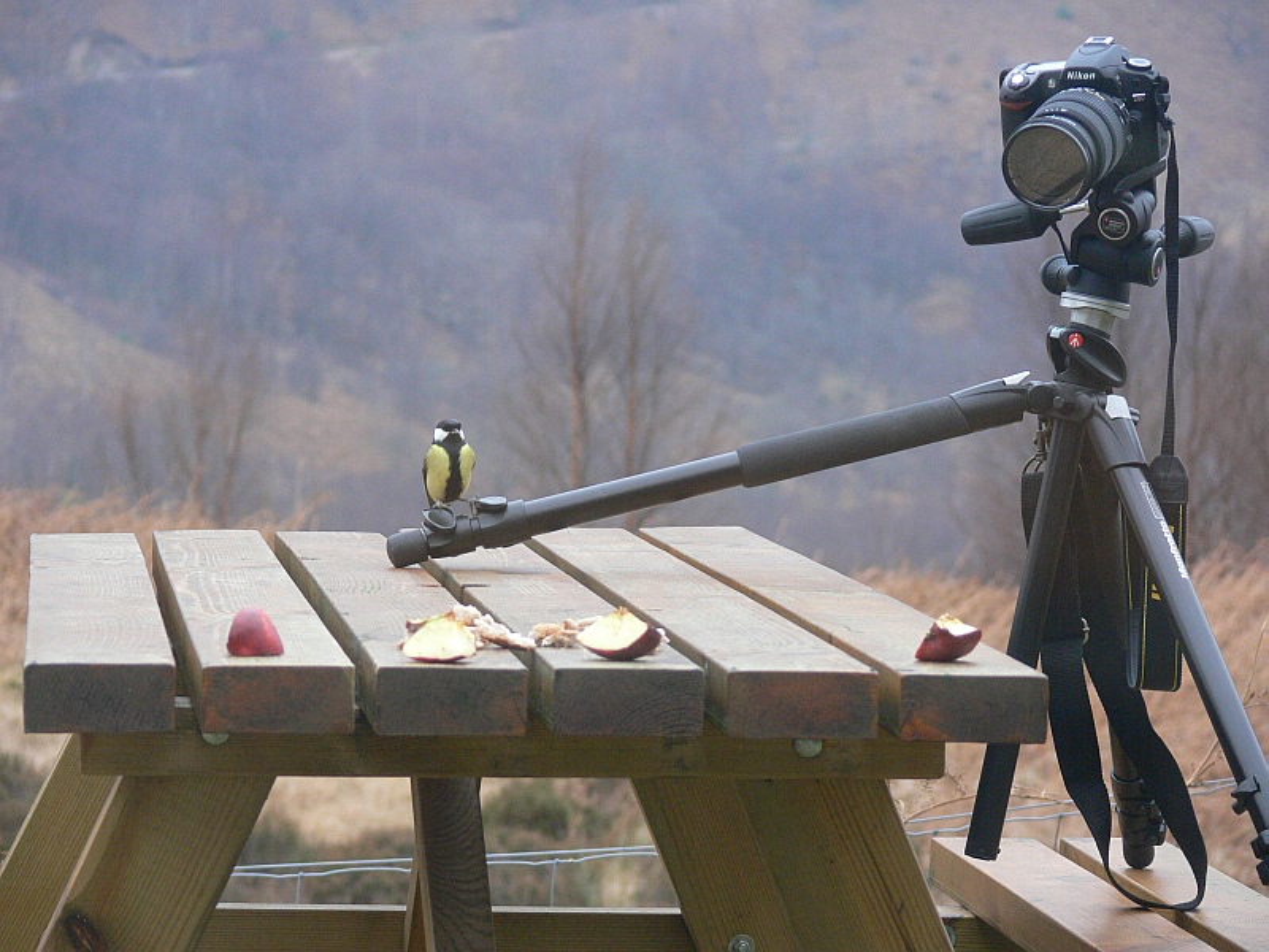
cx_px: 634
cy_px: 476
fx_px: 6085
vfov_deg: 8.9
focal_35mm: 166
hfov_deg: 11.9
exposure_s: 1/30
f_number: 3.6
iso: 200
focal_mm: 35.1
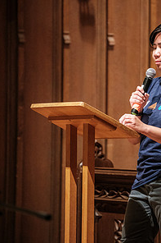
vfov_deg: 6.5
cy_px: 99
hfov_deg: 4.3
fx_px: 2142
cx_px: 120
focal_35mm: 319
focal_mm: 140
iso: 3200
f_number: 2.8
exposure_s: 1/60
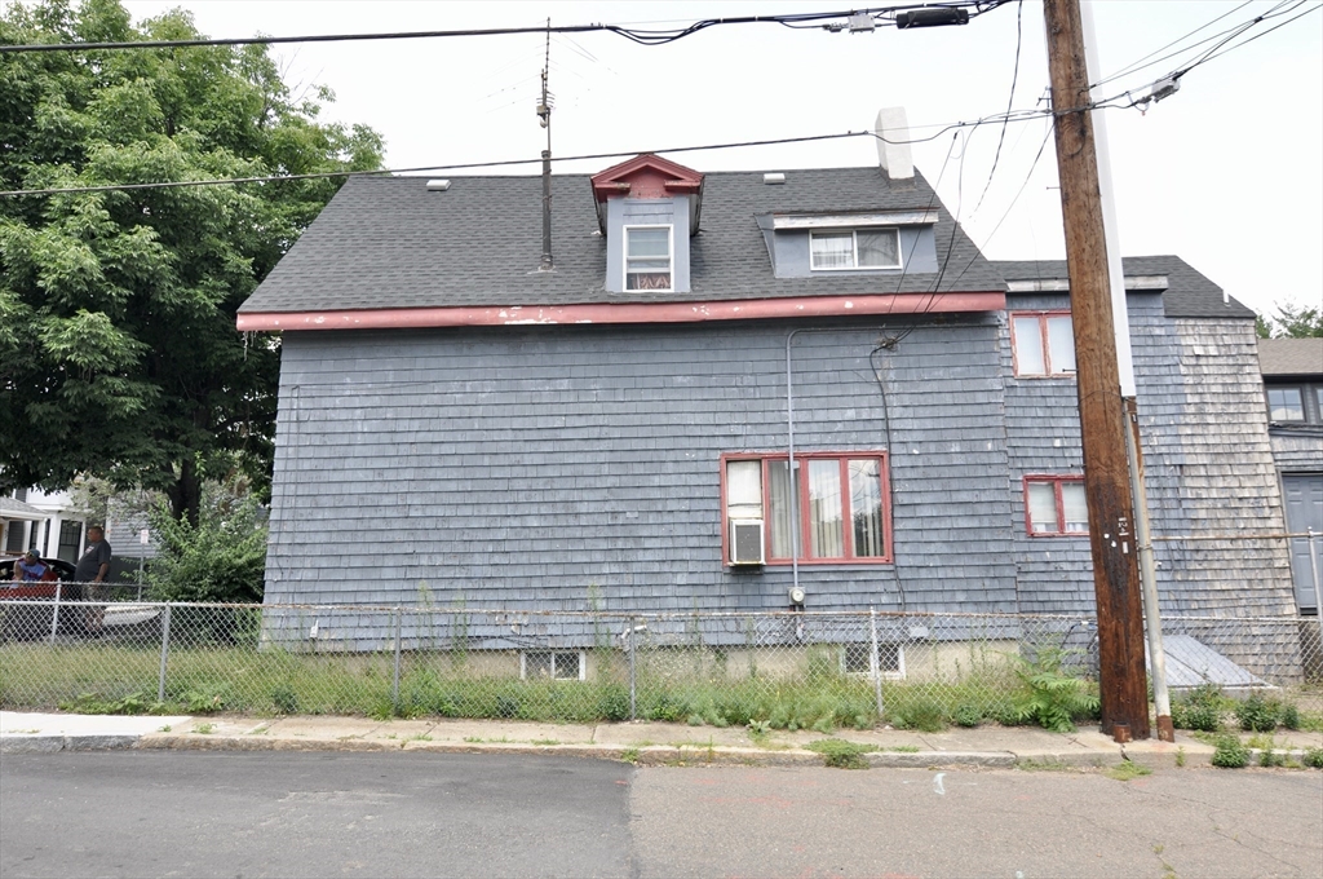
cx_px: 662
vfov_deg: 53.0
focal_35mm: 24
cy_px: 440
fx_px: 881
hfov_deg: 73.8
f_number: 5
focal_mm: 16
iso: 200
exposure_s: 1/400
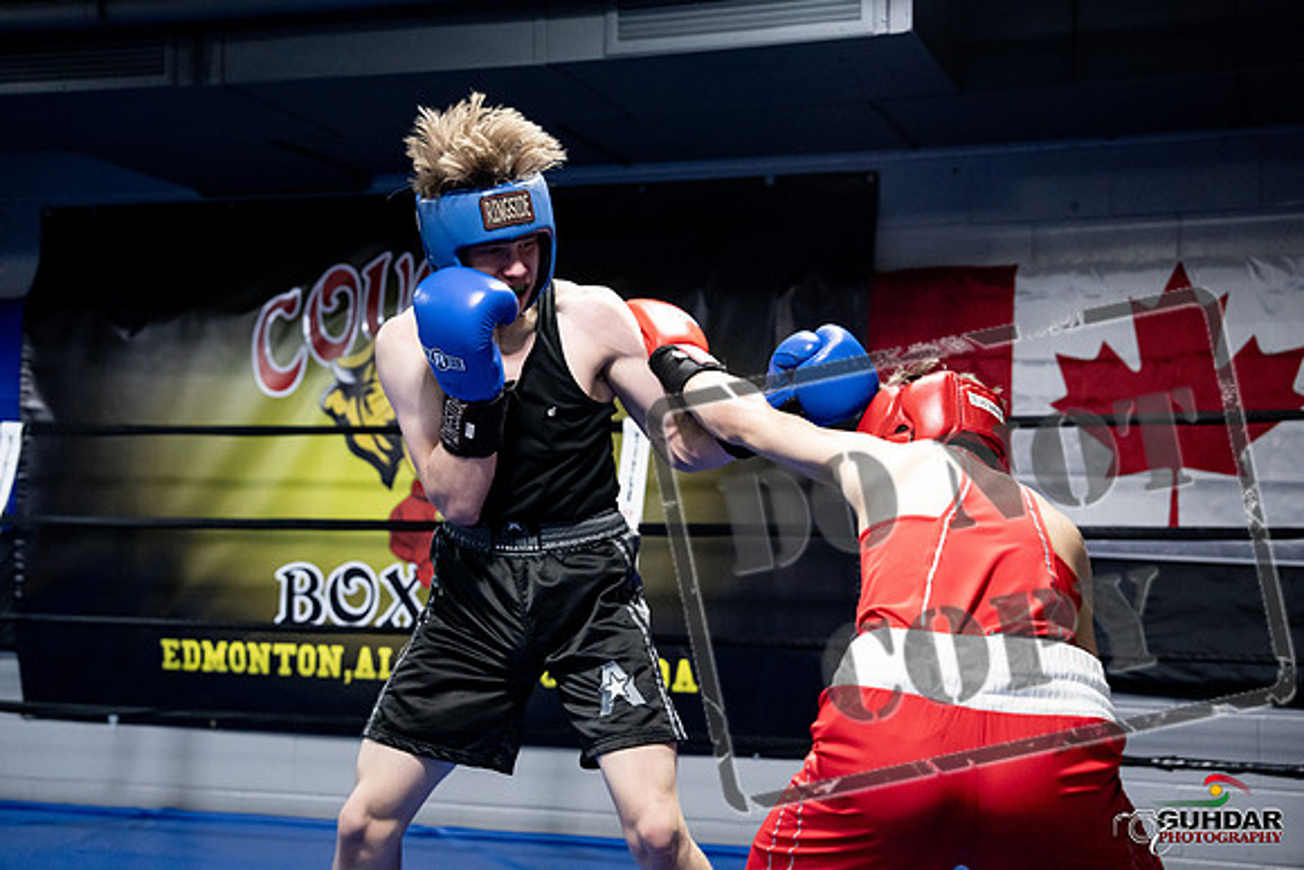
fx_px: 1848
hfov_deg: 38.9
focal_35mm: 51
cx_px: 652
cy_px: 435
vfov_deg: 26.5
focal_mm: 51
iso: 6400
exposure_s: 1/1000
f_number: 2.8
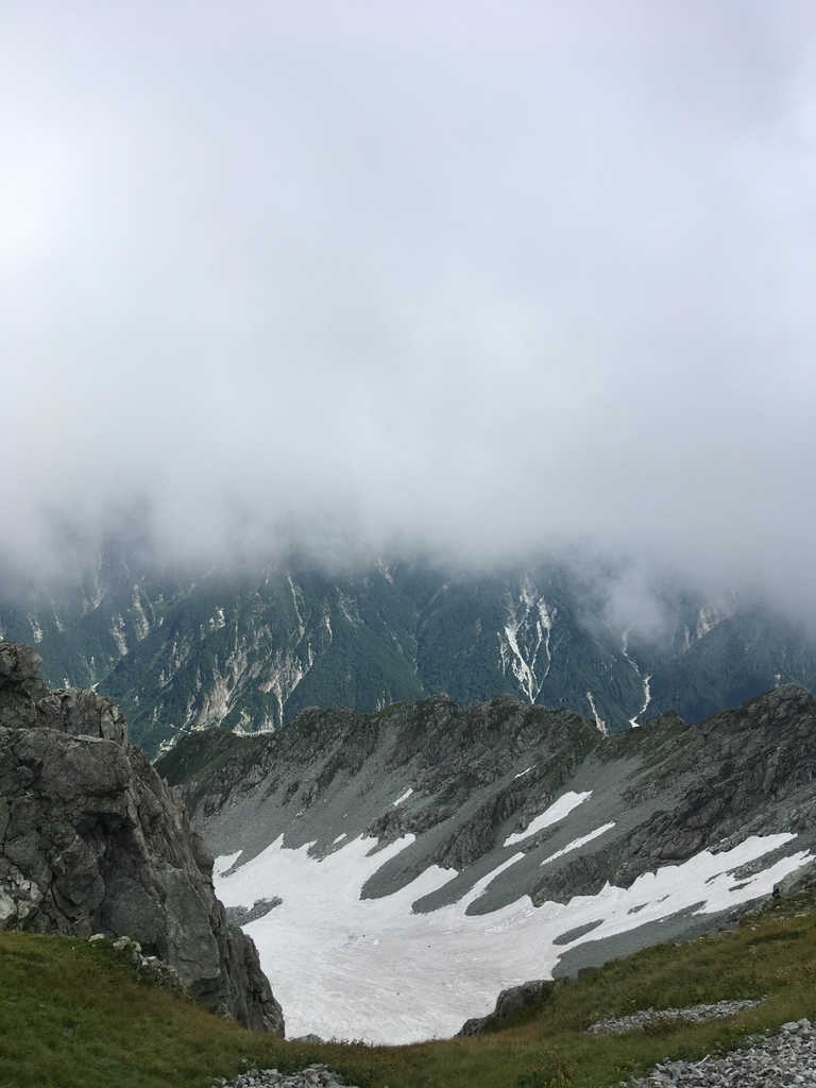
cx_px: 408
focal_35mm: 29
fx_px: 911
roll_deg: -2.2
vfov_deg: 61.7
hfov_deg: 48.2
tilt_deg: -4.3
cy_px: 544
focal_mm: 4.15
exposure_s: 1/1972
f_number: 2.2
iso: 25
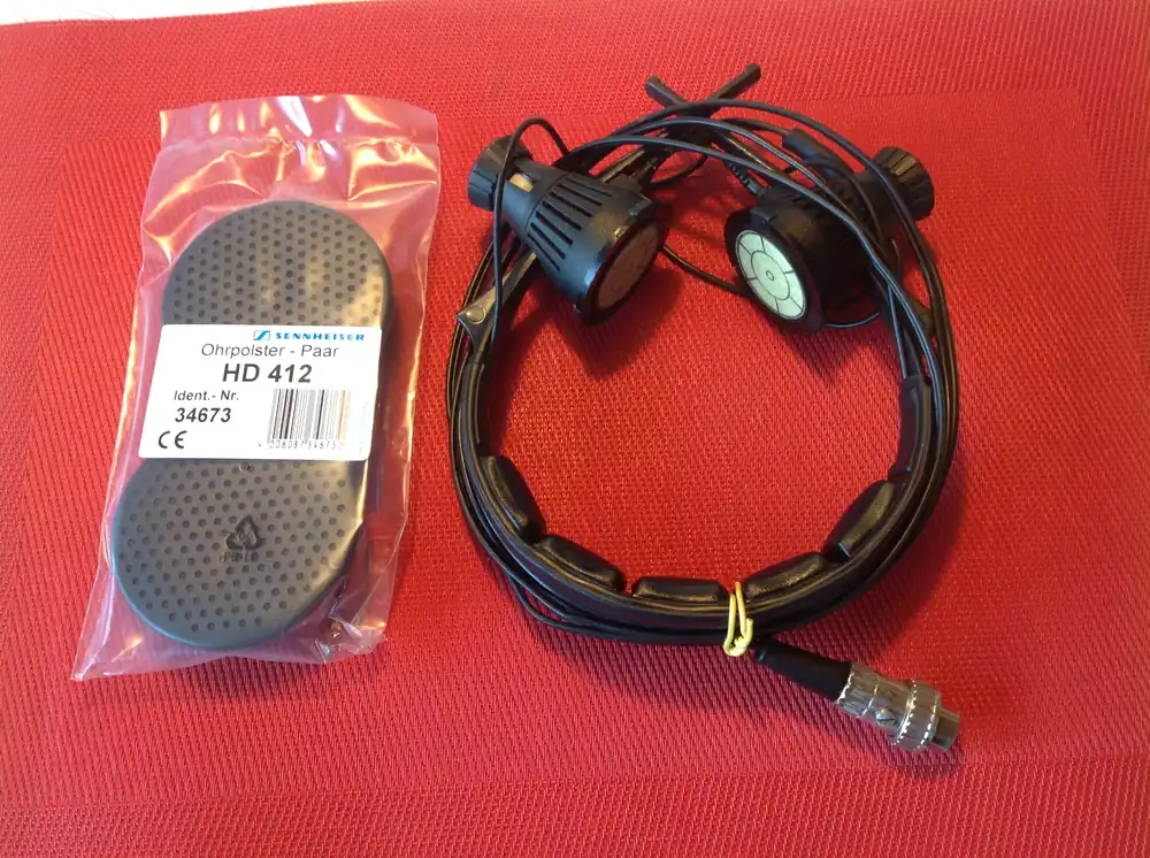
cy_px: 429
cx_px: 575
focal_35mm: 35
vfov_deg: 40.6
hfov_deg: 52.7
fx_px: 1161
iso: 80
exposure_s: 1/15
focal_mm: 4.28
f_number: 2.4
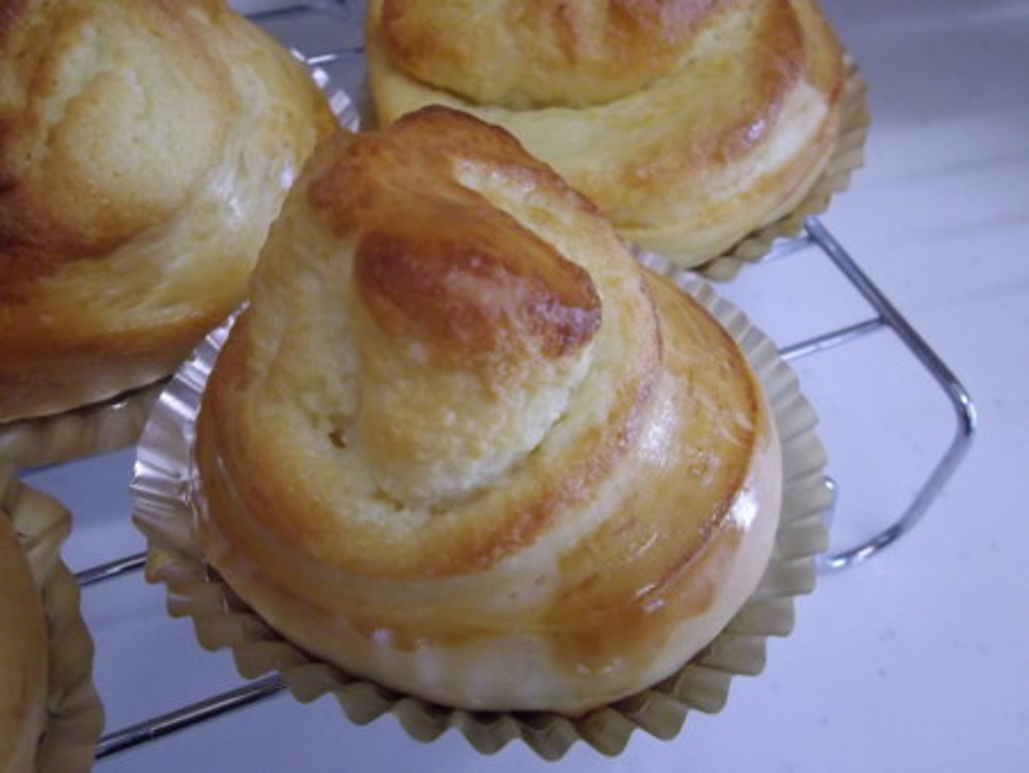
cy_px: 386
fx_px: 952
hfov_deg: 56.8
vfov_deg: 44.2
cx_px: 514
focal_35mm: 32
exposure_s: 1/80
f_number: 3.5
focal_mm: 5.8
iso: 677
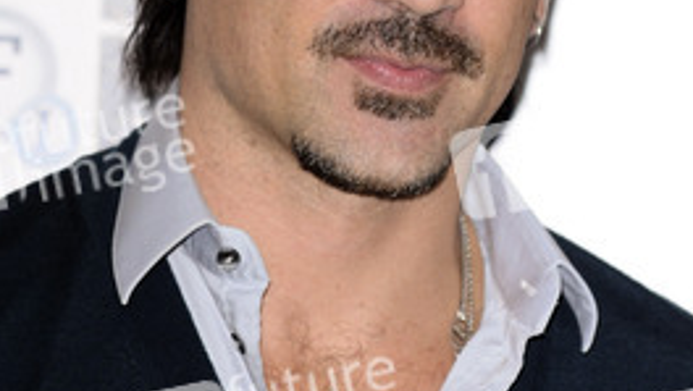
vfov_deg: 2.8
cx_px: 348
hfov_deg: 4.9
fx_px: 8088
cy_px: 26
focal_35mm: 440
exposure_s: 1/200
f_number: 4.5
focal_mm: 185
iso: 320
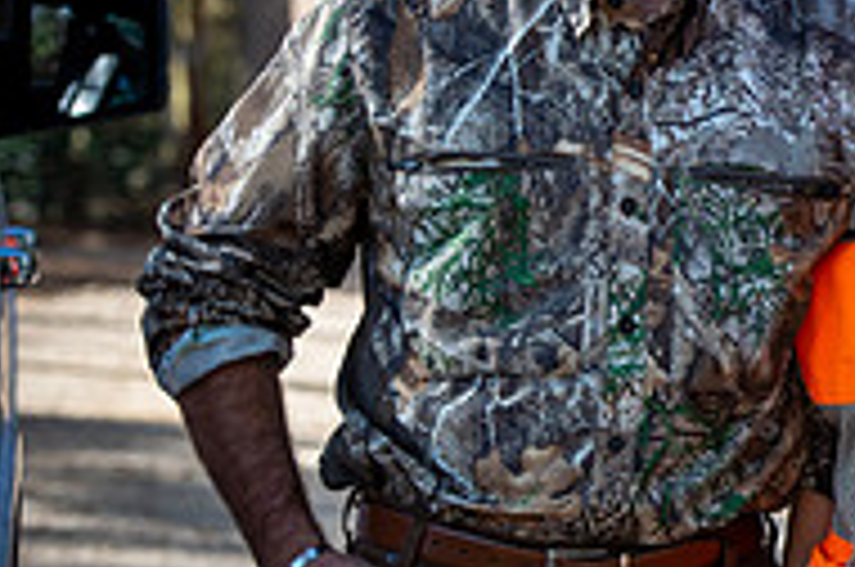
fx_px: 7255
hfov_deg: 6.7
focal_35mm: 306
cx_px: 1269
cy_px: 234
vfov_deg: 4.5
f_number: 5.6
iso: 100
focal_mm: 100
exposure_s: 1/100
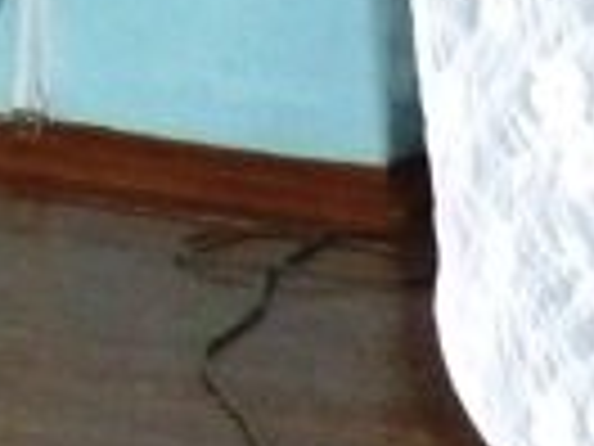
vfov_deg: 5.5
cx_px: -909
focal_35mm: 256
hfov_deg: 7.2
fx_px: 4393
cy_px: -793
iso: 500
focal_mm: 5.5
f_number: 2.8
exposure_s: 1/125
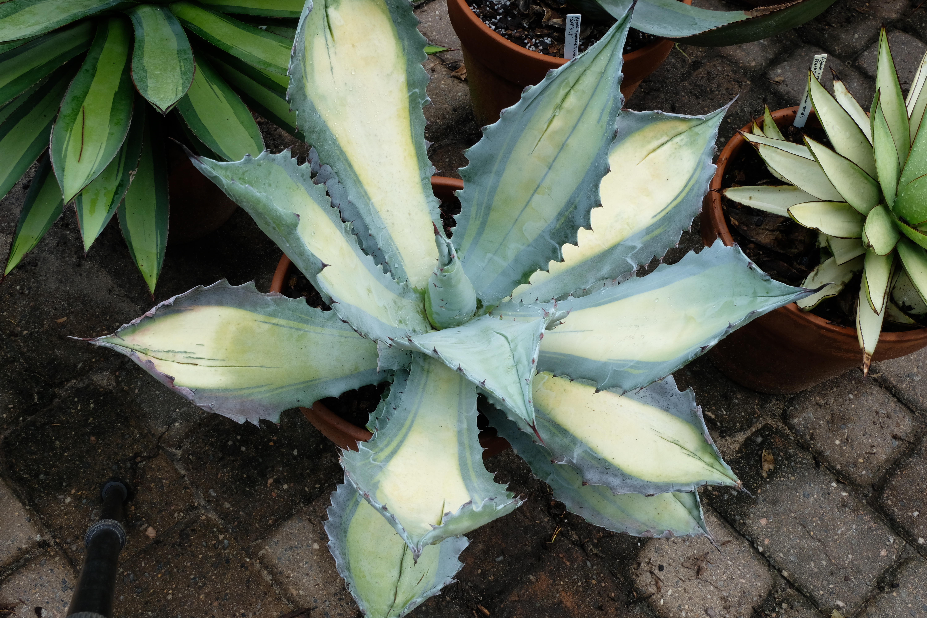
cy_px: 309
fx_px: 875
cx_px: 464
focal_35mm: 34
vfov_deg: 38.9
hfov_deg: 55.8
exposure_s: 1/50
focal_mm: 22.4
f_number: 16
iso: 800
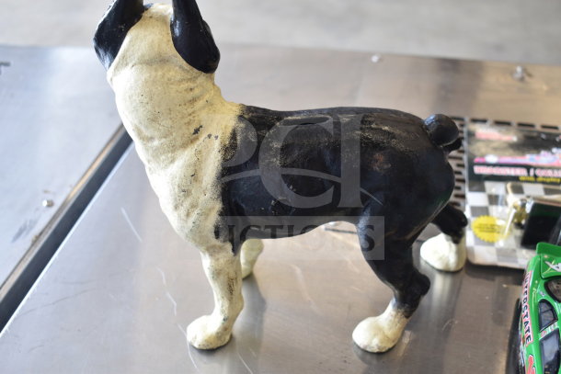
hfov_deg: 43.6
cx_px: 280
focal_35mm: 45
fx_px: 701
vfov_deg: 29.9
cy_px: 187
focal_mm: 30
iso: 320
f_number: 4.2
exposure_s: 1/50
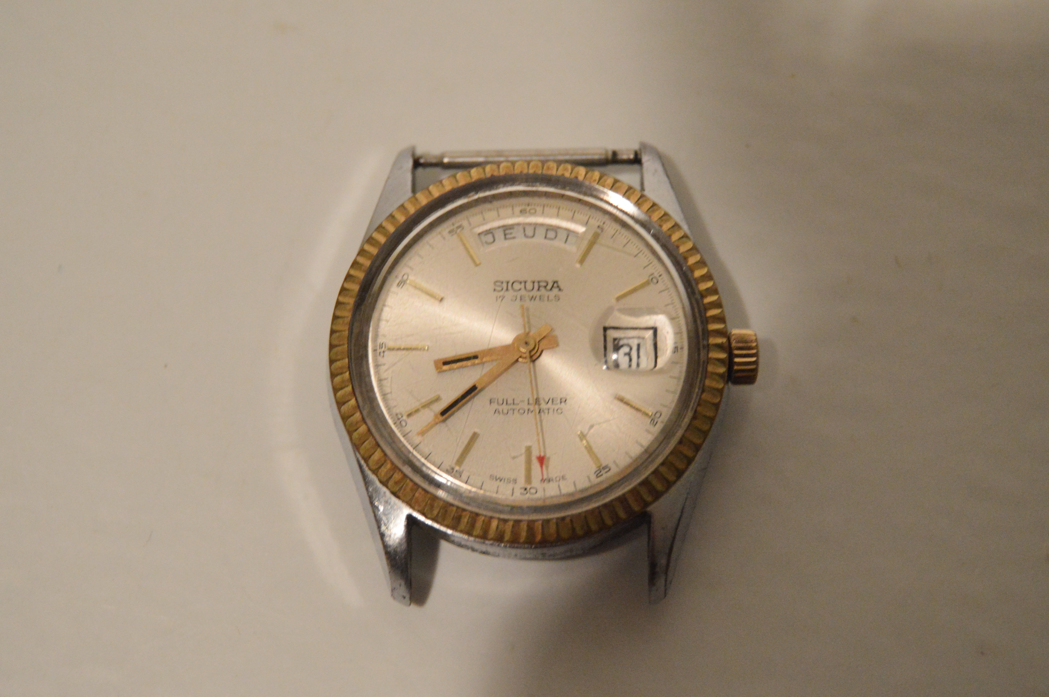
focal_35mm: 82
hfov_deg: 24.6
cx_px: 524
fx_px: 2402
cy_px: 348
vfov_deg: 16.5
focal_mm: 55
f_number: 5.6
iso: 2800
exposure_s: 1/60
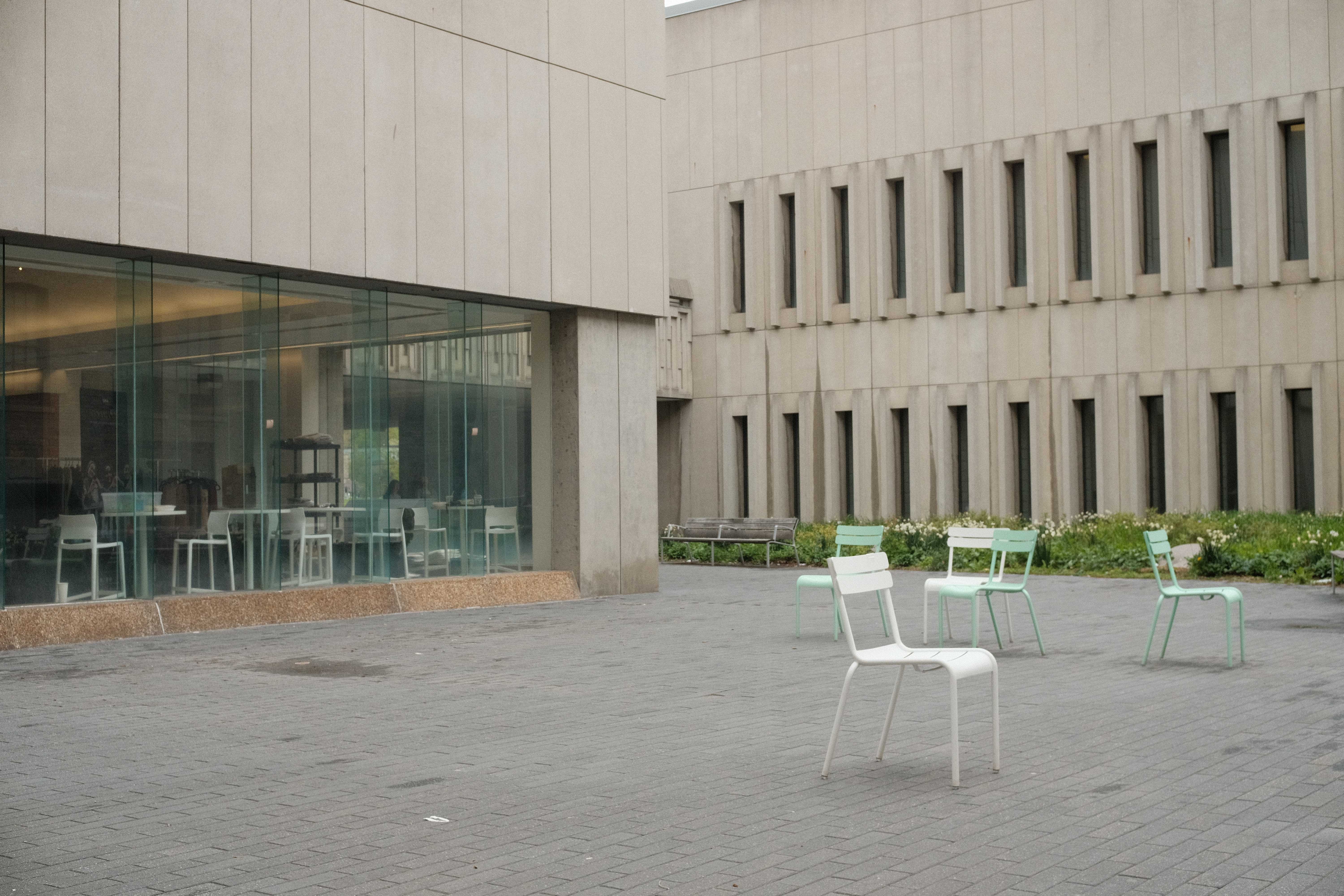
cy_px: 448
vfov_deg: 32.6
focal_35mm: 41
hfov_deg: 47.4
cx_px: 672
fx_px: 1531
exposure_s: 1/500
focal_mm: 27
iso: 1250
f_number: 9
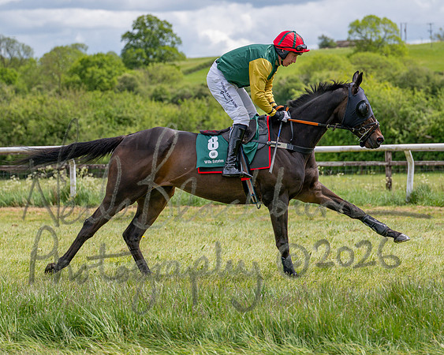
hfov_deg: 16.1
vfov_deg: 12.9
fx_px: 1565
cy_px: 178
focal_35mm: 119
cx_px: 191
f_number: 2.8
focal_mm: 70
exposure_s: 1/2500
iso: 200
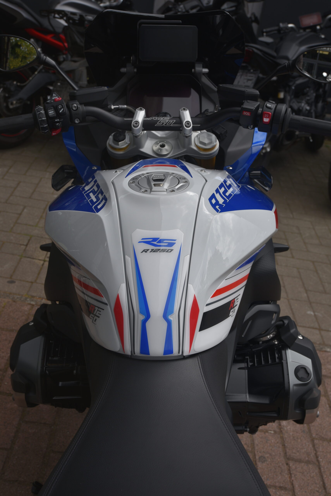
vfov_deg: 48.4
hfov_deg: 33.4
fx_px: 551
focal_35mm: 40
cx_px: 166
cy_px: 248
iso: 100
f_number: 8
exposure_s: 1/250
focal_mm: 40
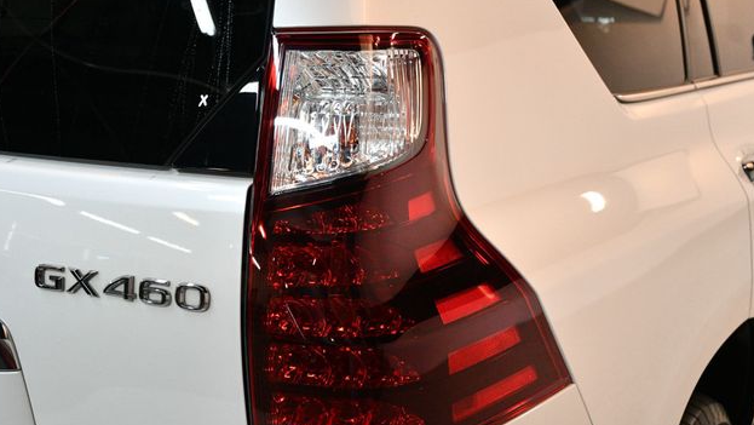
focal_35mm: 43
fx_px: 860
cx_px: 370
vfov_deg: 27.7
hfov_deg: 47.3
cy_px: 226
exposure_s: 1/125
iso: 1800
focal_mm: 27
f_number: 4
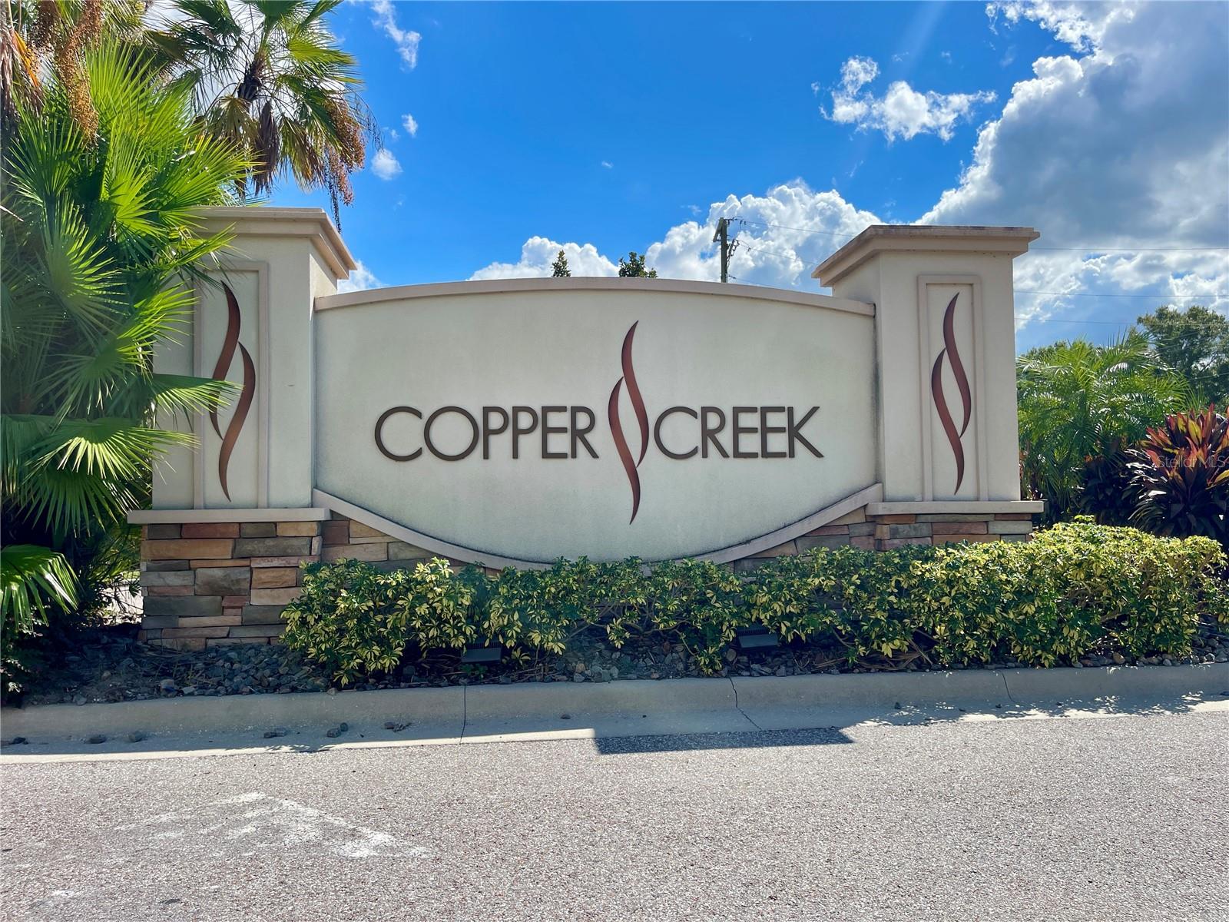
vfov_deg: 54.9
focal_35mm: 25
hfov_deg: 69.4
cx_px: 614
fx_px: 888
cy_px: 461
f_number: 1.6
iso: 32
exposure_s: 1/3663
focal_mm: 5.1
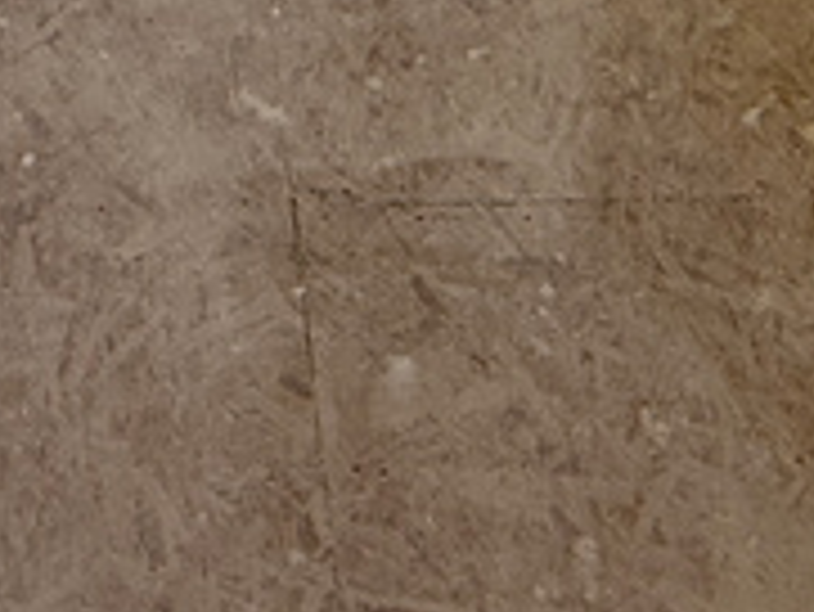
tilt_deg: -15.3
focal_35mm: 79
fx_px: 1859
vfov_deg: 14.4
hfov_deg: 24.4
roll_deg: -0.5
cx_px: 189
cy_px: -734
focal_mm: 2.22
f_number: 2.2
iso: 64
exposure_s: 1/135
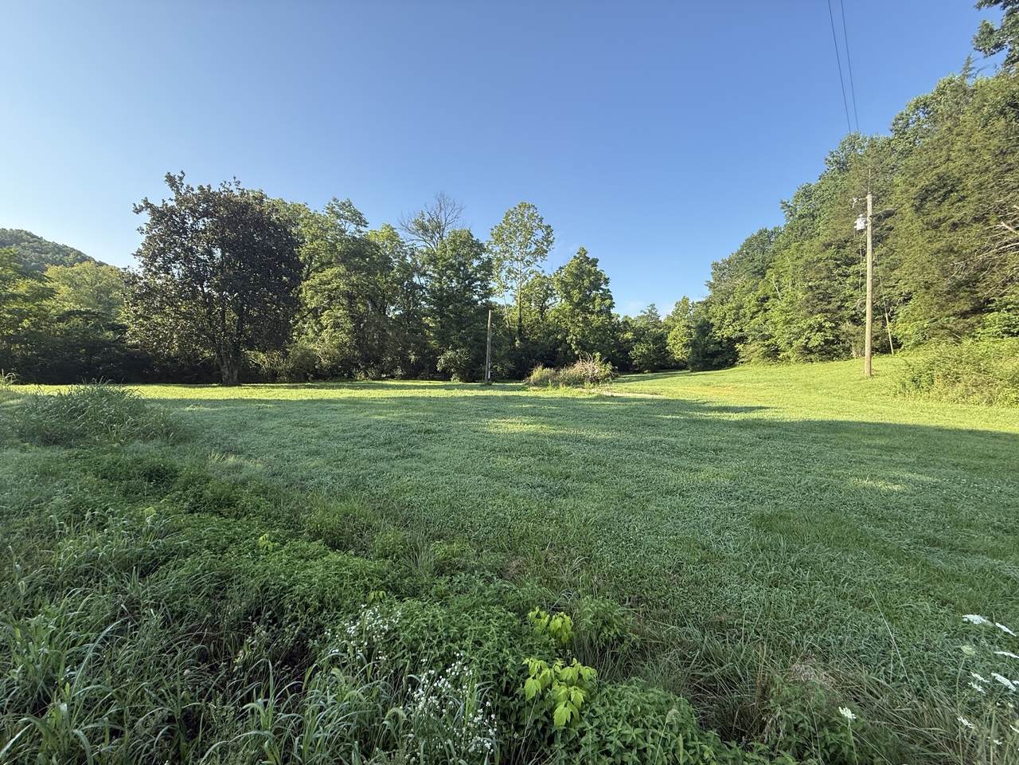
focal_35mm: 14
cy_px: 382
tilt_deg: -2.6
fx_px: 412
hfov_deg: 102.1
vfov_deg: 85.7
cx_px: 510
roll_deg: -1.7
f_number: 2.2
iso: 64
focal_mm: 2.22
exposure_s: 1/574
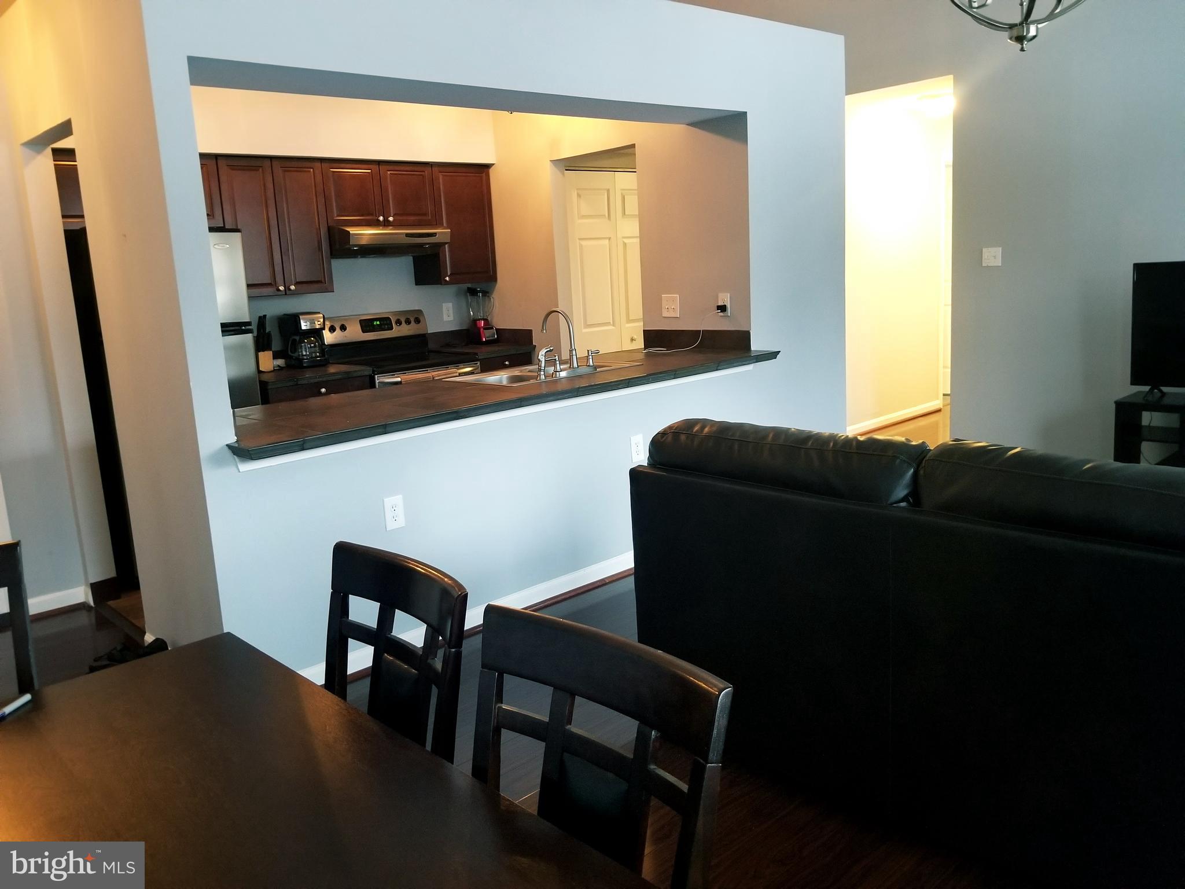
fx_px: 890
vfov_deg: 53.1
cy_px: 444
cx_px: 592
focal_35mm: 26
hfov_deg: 67.3
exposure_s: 1/13
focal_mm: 4.25
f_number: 1.7
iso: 250
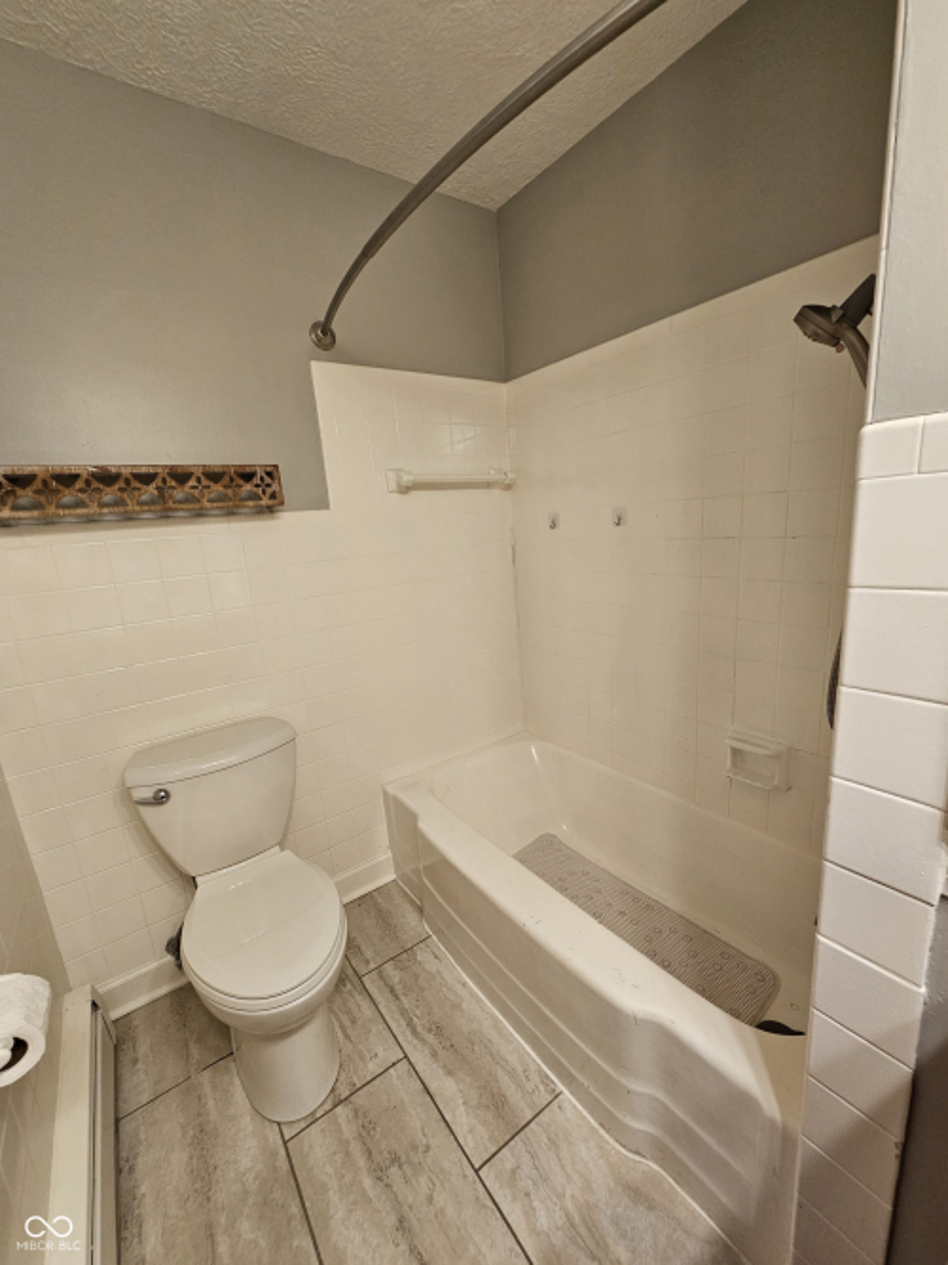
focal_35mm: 13
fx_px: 475
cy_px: 632
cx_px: 474
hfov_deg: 89.9
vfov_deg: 106.2
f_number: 2.2
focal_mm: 2.2
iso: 160
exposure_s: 1/60
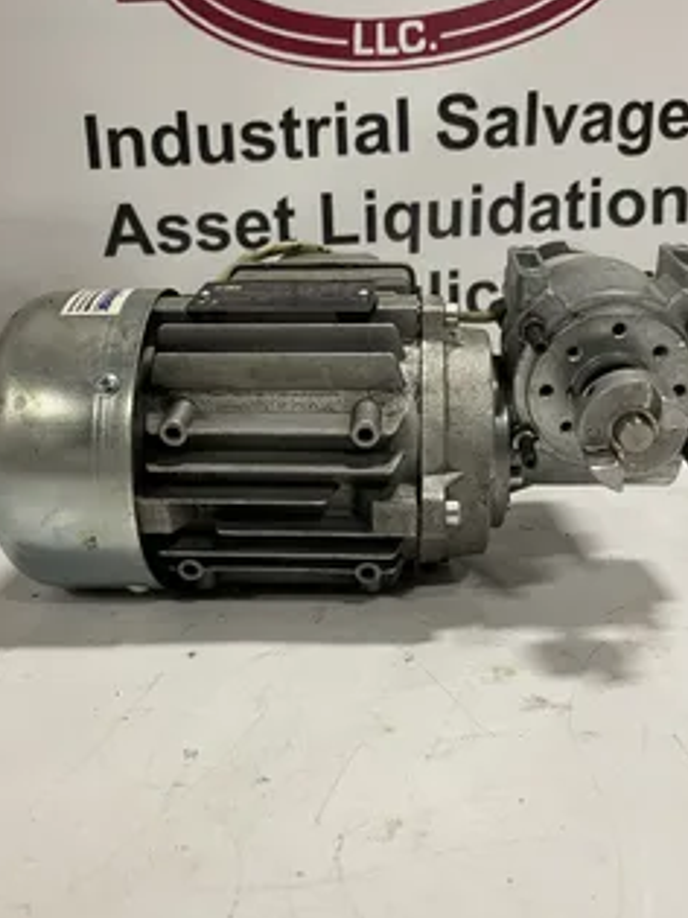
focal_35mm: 33
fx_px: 875
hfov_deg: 42.9
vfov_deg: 55.3
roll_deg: +1.1
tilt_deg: -14.0
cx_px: 327
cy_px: 437
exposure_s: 1/60
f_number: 1.6
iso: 160
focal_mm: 4.2
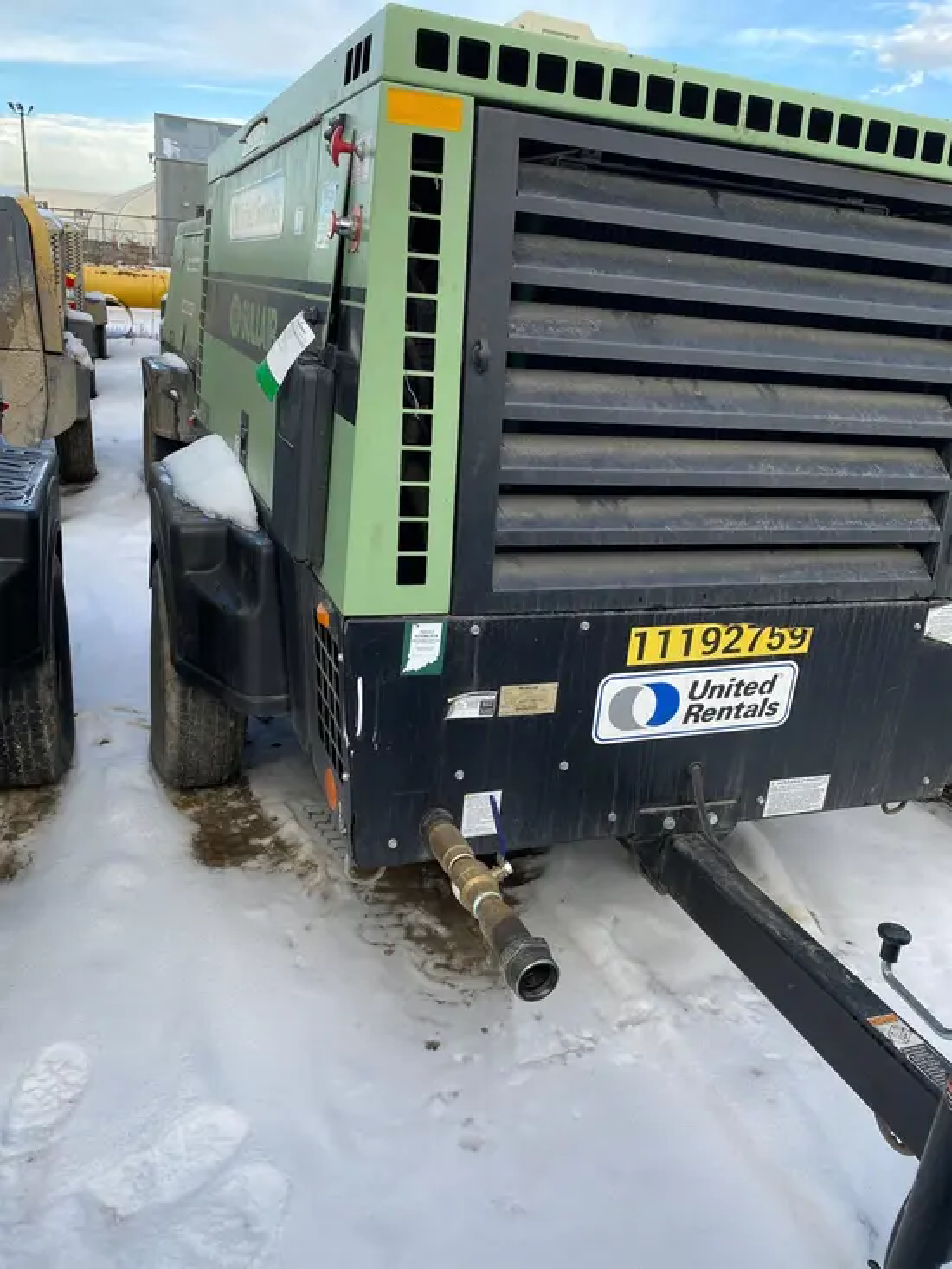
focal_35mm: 26
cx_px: 476
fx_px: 953
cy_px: 634
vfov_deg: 67.3
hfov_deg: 53.1
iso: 32
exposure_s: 1/286
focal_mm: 4.25
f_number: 1.8
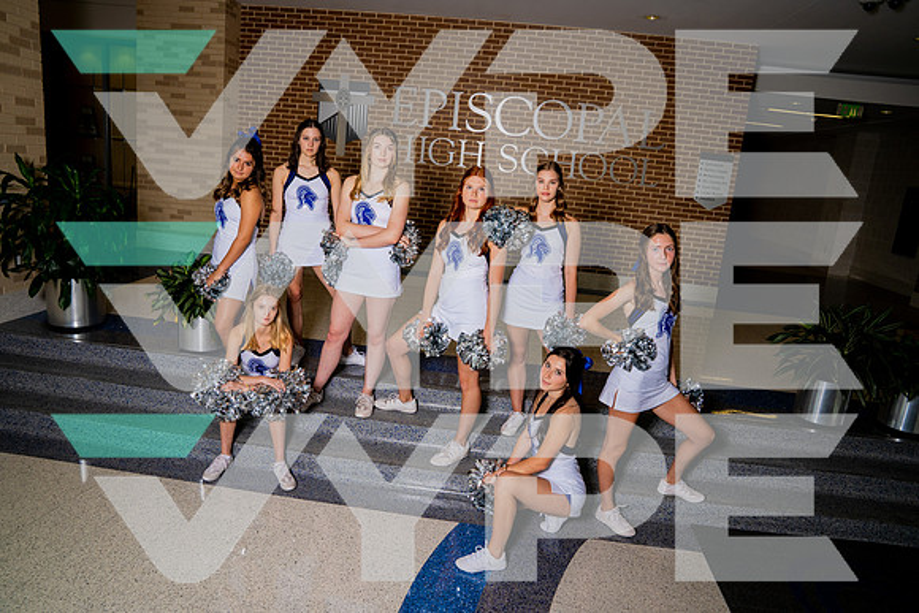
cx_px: 460
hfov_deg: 73.7
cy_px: 306
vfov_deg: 53.2
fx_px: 613
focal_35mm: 24
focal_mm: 24
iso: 200
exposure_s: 1/250
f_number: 8
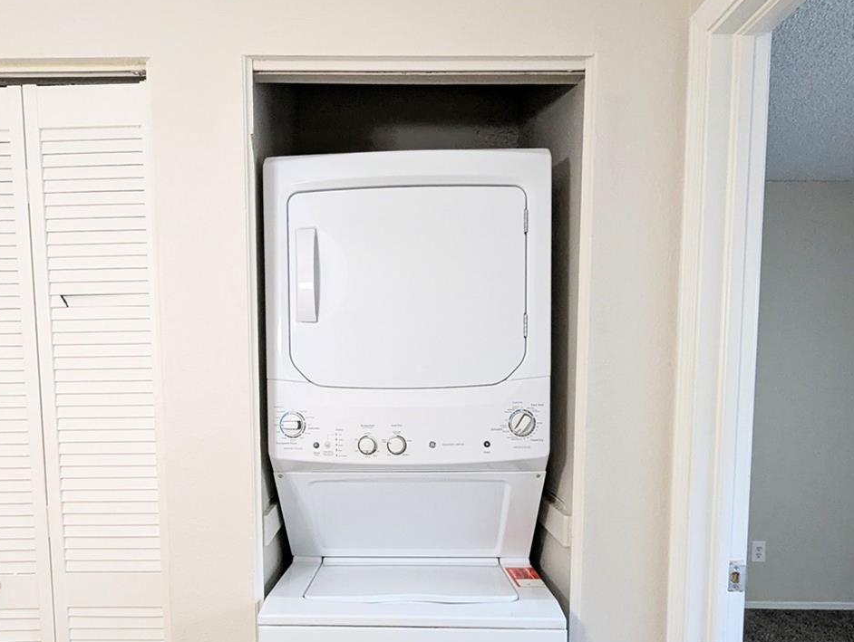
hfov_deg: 76.0
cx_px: 375
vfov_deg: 60.1
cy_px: 416
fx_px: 543
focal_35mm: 22
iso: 282
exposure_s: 1/40
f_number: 2.2
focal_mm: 1.95
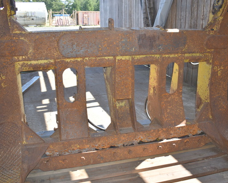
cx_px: 117
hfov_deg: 51.5
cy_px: 93
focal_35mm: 35
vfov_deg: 42.3
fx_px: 236
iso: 100
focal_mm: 20
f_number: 5
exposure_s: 1/200
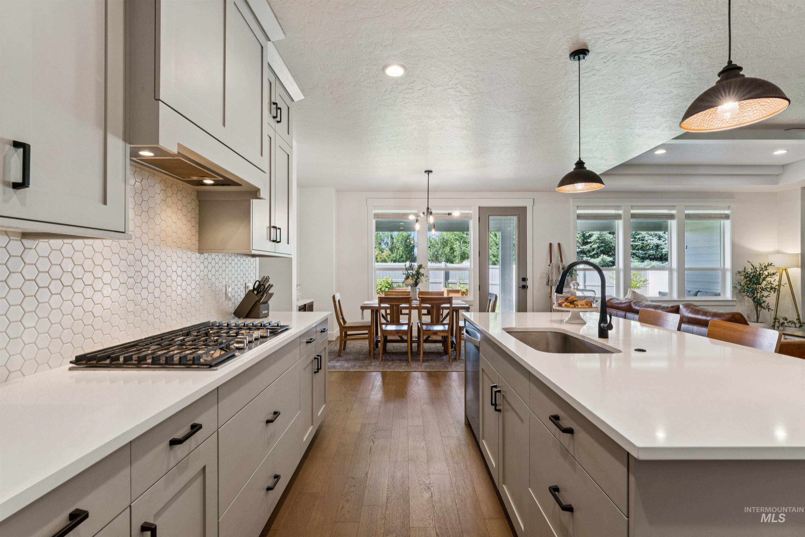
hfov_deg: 94.6
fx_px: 371
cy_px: 268
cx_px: 402
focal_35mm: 17
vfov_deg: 71.7
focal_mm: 16.6
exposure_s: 1/15
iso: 400
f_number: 13
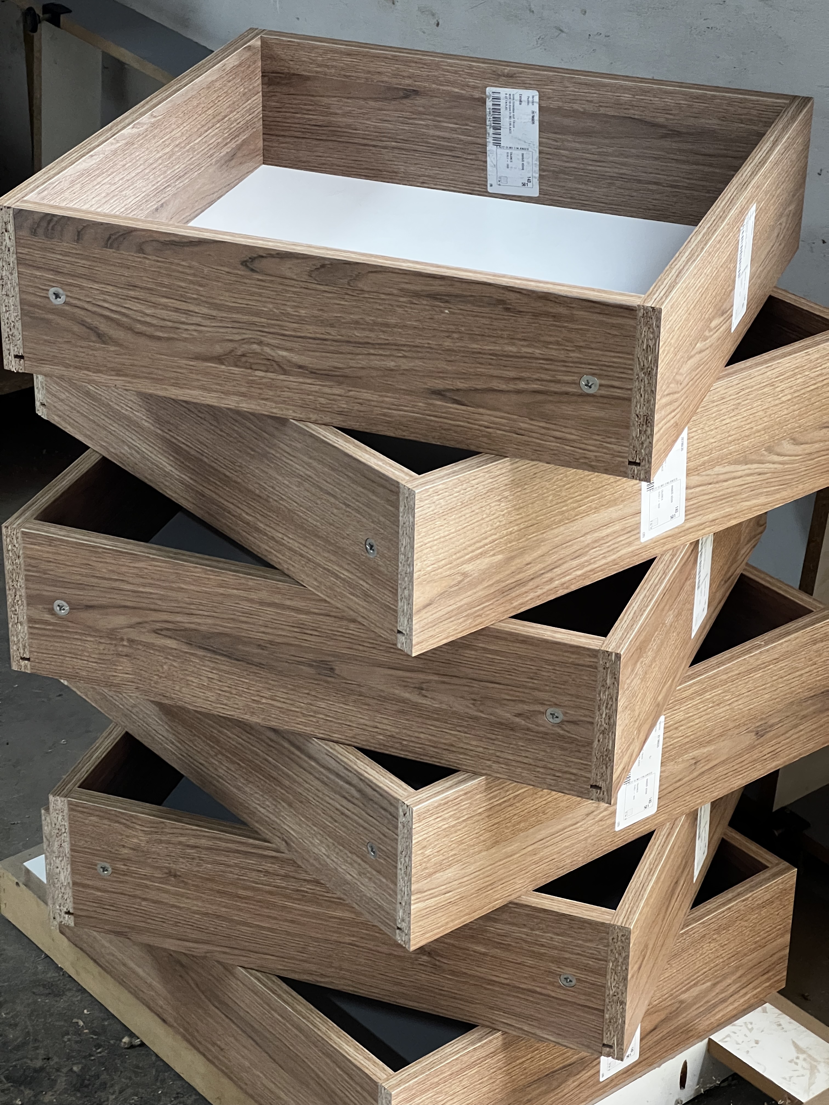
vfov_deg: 25.3
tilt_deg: -28.2
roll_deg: -0.5
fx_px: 2459
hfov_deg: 19.1
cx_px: 414
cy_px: 552
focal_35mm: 77
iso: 640
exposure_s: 1/60
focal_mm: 9
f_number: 2.8
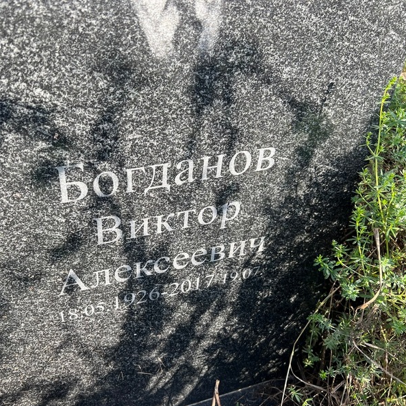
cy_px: 205
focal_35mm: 31
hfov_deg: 51.9
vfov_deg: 52.5
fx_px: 411
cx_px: 149
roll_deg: -0.5
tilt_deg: -31.6
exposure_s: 1/597
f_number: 1.5
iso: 50
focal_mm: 5.7
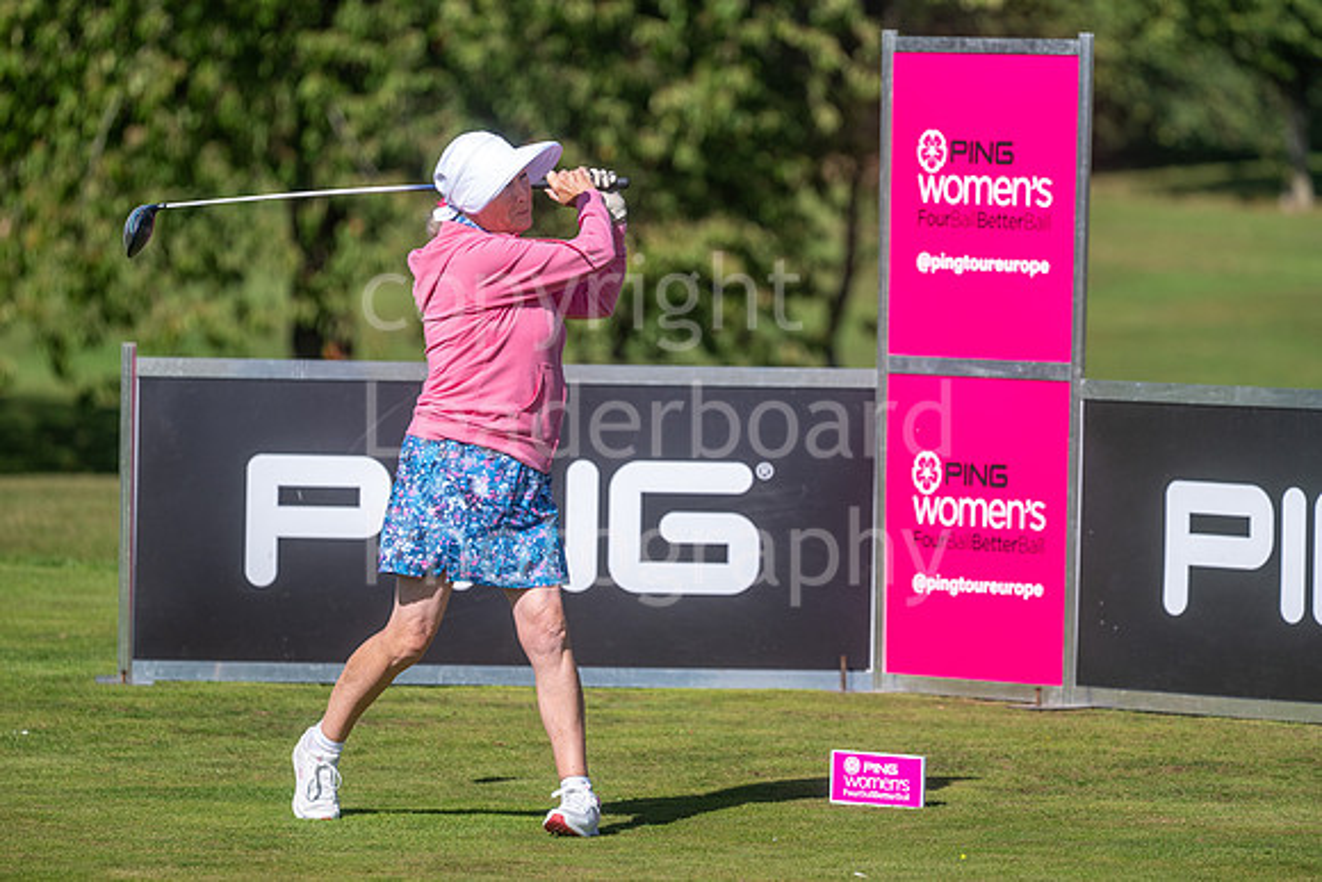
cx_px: 661
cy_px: 441
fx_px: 11019
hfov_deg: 6.9
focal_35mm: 300
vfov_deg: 4.6
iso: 500
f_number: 5
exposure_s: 1/4000
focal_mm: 300
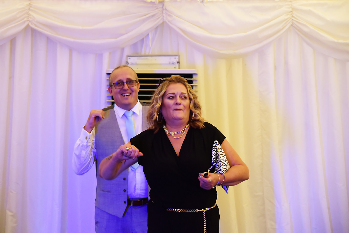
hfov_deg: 27.0
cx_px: 174
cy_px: 116
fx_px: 727
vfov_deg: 18.2
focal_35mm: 75
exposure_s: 1/200
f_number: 4
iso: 1600
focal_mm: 75
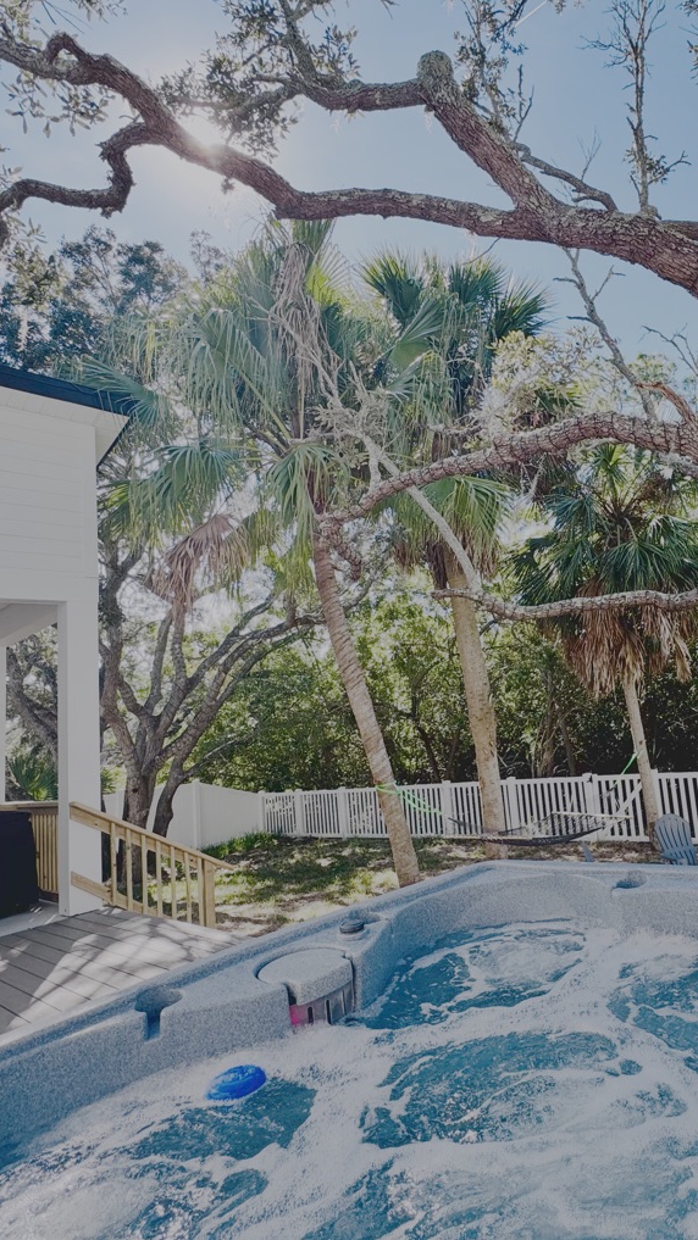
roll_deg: +6.9
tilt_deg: +8.7
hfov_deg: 50.4
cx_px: 556
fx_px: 691
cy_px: 601
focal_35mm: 21
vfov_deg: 83.8
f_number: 2.2
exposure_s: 1/307
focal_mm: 2.22
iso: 40
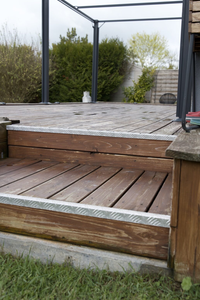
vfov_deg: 49.6
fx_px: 325
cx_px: 100
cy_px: 147
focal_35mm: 39
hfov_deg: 34.2
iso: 180
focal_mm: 38
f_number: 5.6
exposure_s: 1/250
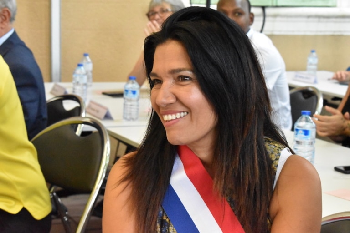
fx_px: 802
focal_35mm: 82
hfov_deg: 24.6
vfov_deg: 16.6
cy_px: 116
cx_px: 175
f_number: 9
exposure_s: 1/320
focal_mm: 55
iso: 12800
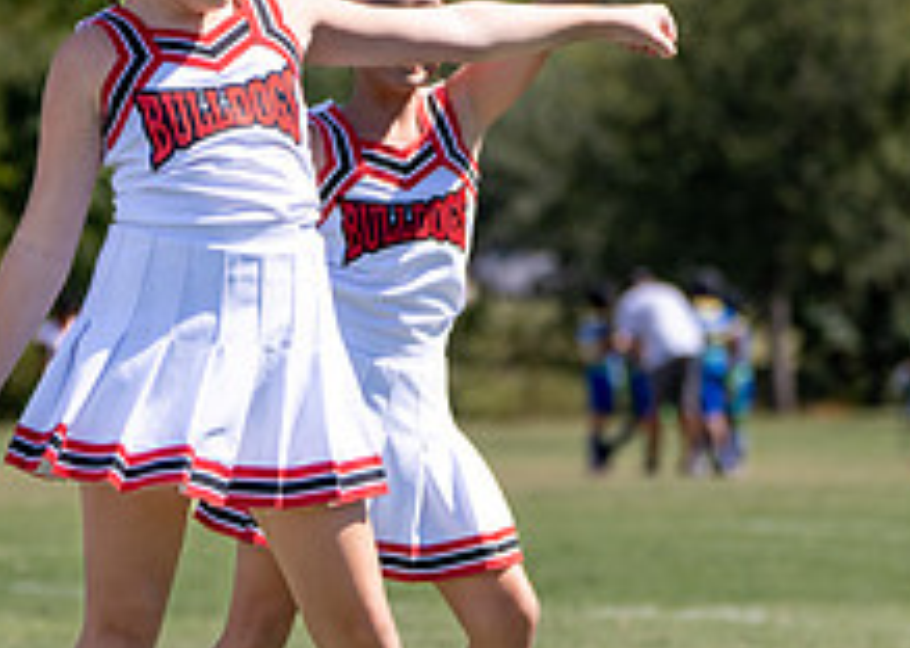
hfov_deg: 3.8
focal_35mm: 537
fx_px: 13866
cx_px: 134
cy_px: 315
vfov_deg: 2.7
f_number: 5.6
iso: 200
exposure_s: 1/1250
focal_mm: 169
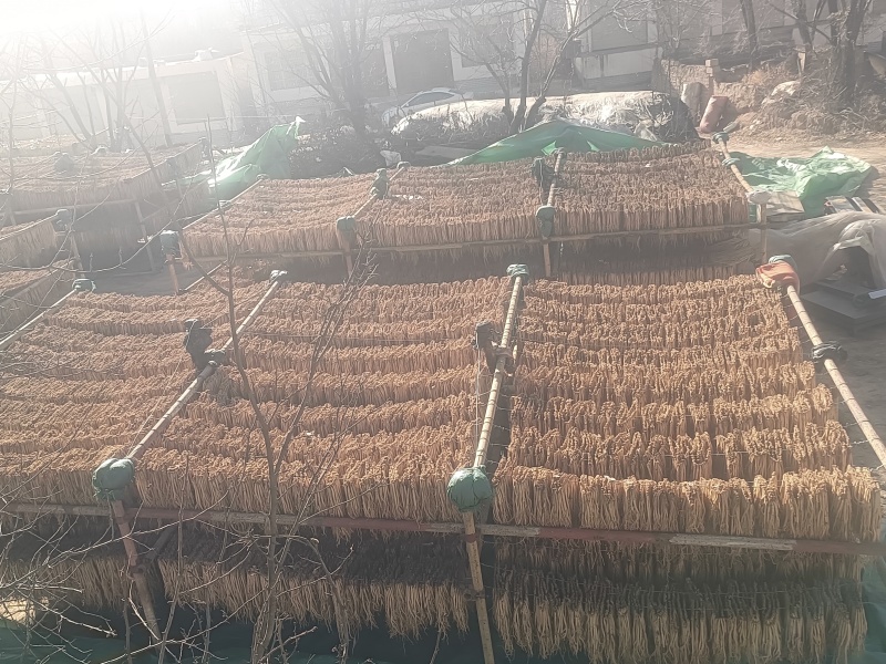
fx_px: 870
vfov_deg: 41.8
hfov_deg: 54.0
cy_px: 332
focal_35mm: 34
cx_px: 443
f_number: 1.9
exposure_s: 1/222
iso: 100
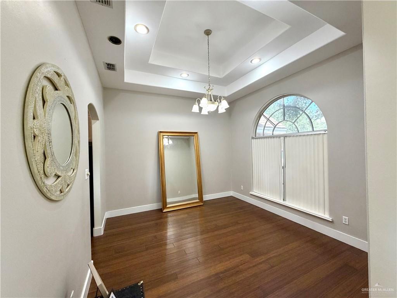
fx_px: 161
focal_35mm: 14
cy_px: 149
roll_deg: +1.2
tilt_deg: +0.0
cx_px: 198
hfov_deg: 102.1
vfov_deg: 85.7
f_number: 2.2
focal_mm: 2.22
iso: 320
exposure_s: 1/120
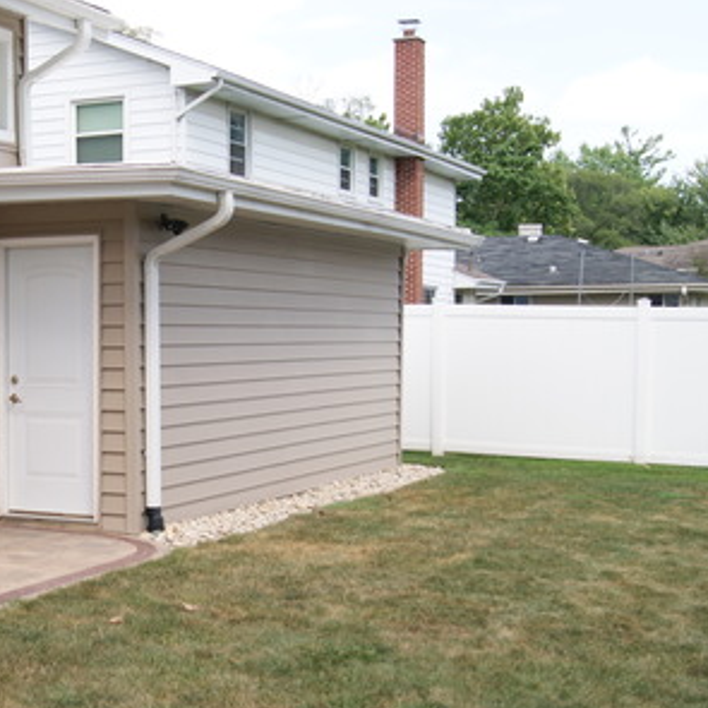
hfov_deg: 27.1
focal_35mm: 61
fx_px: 1412
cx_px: 65
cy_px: 466
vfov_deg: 28.0
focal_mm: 22
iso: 100
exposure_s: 1/160
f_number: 8
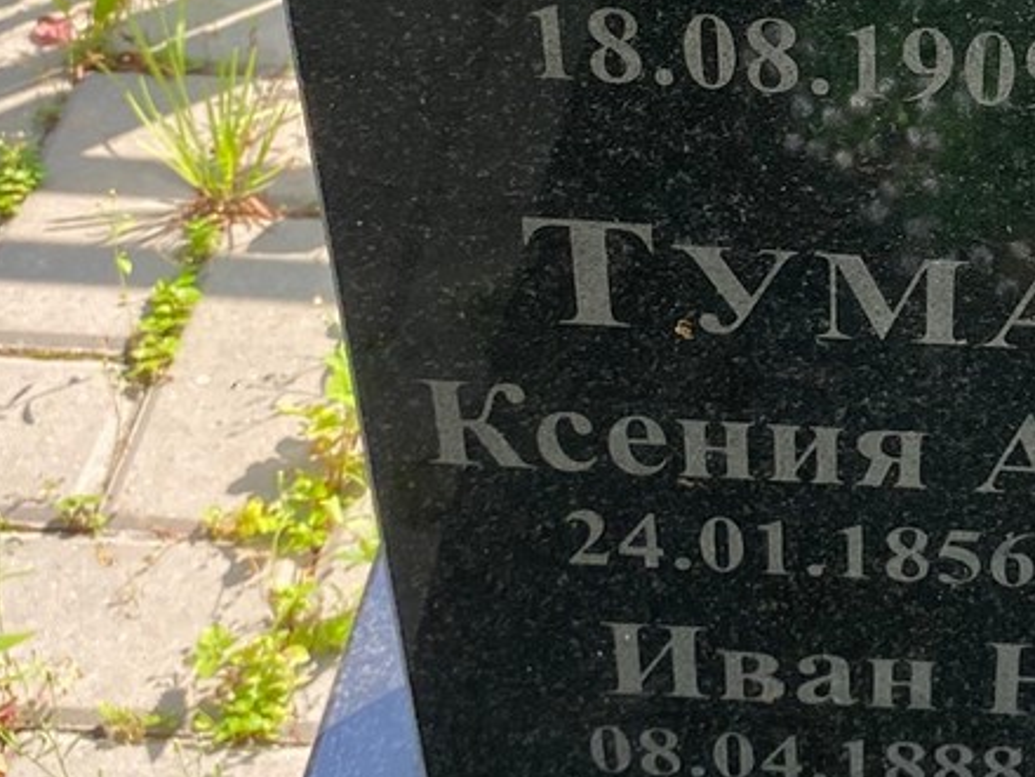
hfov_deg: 21.7
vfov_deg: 17.0
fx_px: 2541
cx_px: 1153
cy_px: 28
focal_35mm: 85
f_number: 1.8
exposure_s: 1/287
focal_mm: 4.25
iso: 32
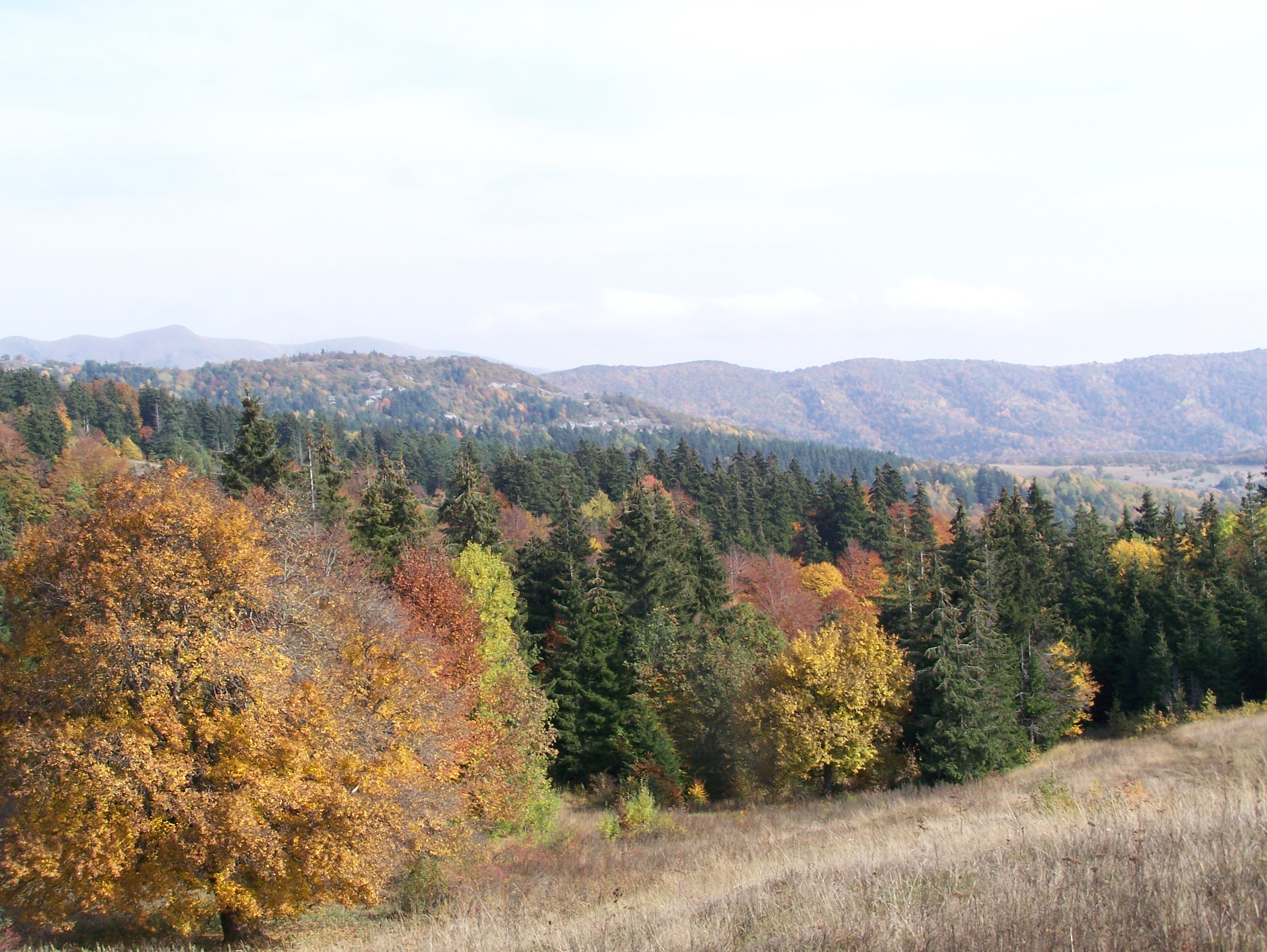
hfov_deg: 37.5
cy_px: 476
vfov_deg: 28.6
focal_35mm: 51
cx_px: 634
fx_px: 1868
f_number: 5
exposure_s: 1/320
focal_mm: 8.5
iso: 100
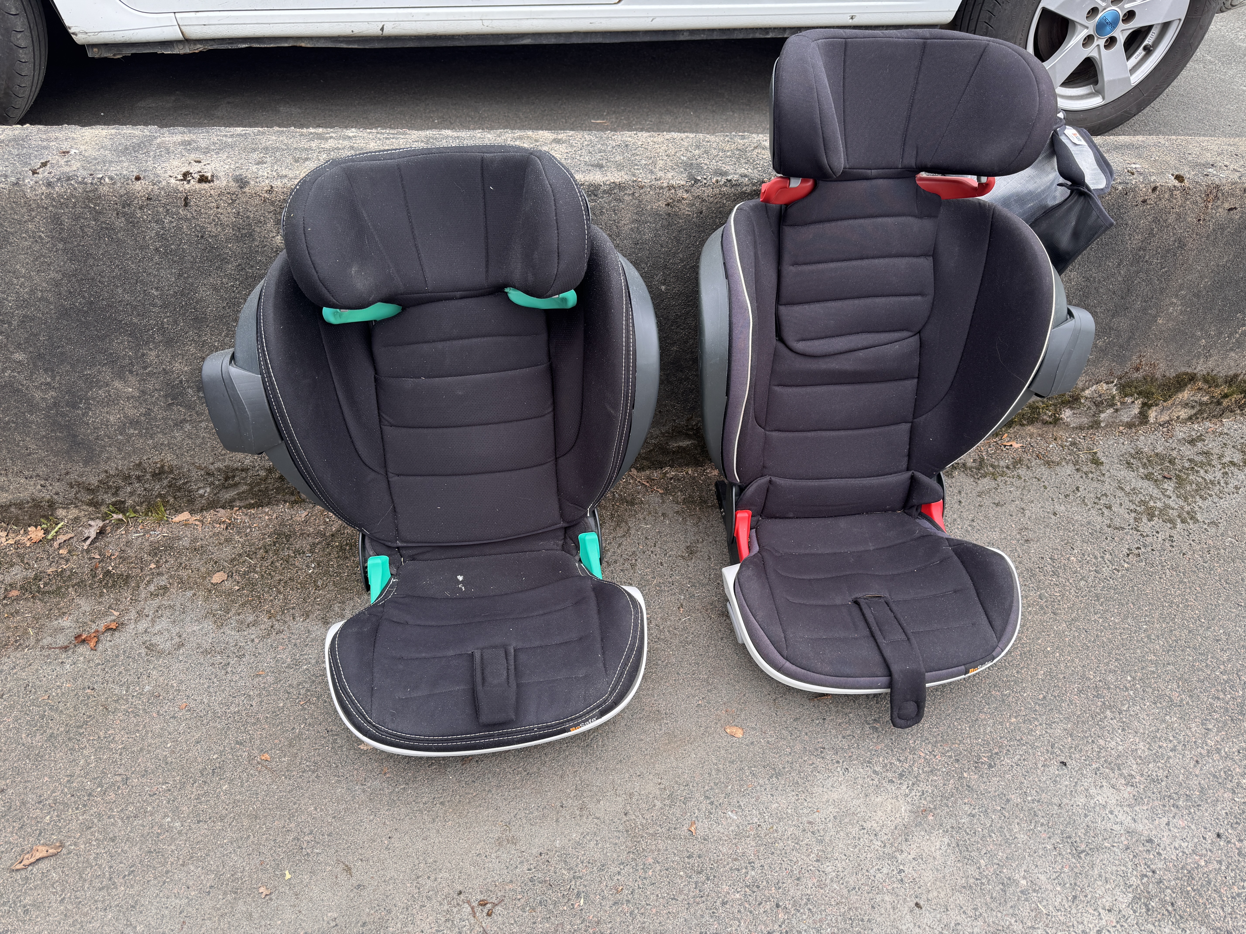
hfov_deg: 71.6
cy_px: 467
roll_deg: -2.0
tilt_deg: -40.4
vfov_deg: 56.8
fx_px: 864
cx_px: 623
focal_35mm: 24
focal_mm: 6.76
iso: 64
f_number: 1.78
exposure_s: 1/142
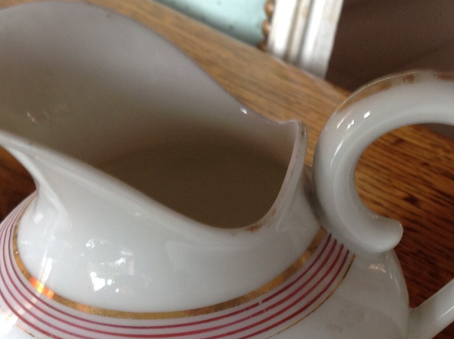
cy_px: 328
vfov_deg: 18.6
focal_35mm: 77
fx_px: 1008
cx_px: 261
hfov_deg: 25.3
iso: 50
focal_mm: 4.28
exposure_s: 1/17
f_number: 2.4
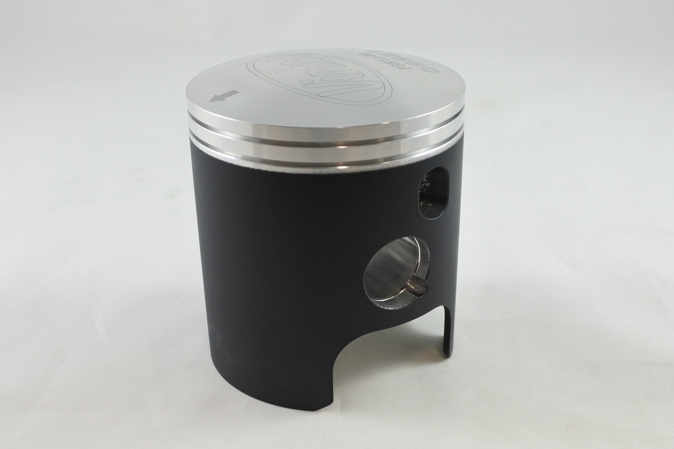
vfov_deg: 42.3
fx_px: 580
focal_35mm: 31
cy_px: 224
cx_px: 337
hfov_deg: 60.3
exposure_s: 1/160
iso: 400
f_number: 3.8
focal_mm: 11.6
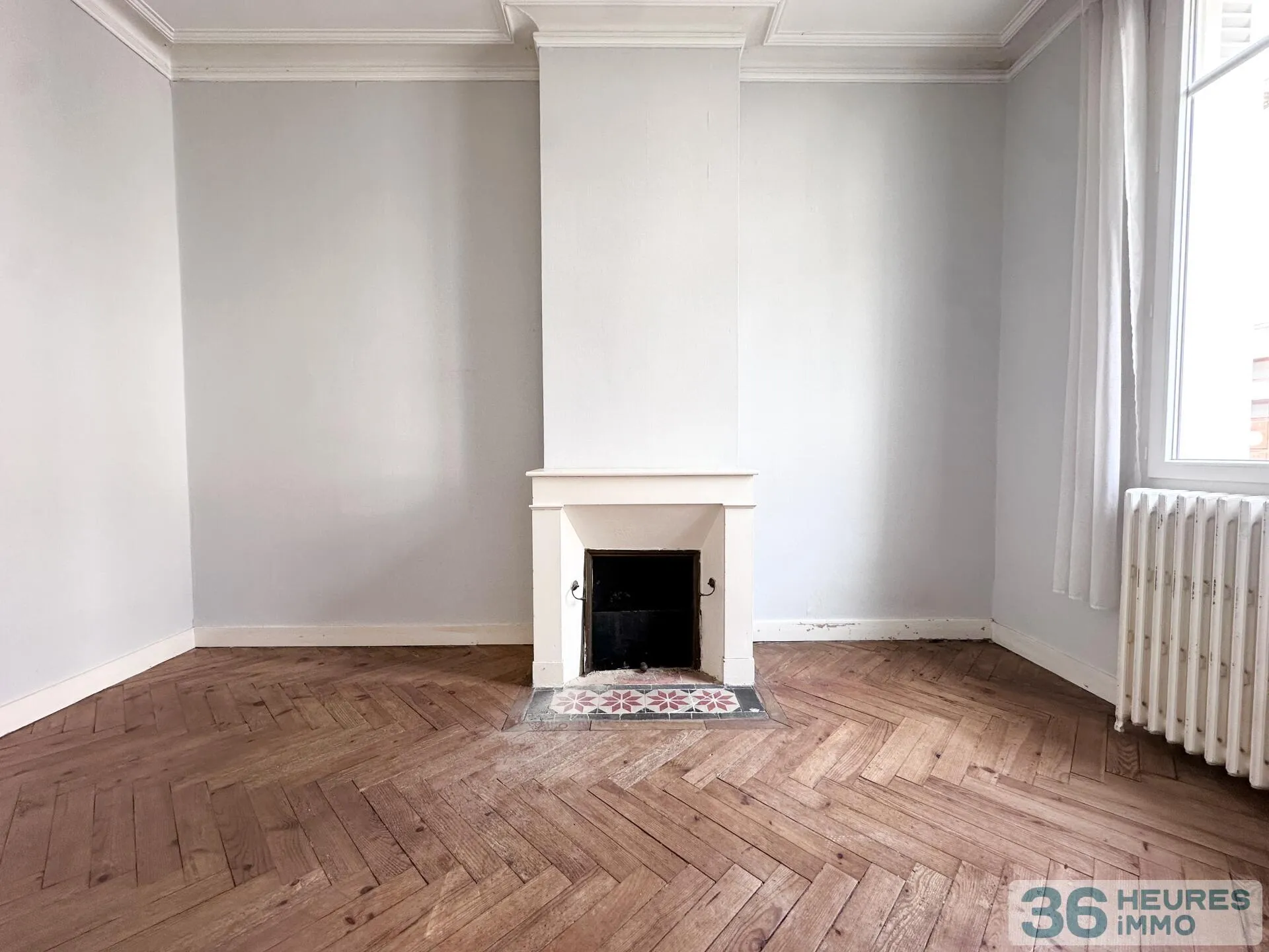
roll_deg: +0.6
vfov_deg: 85.7
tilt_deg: -2.7
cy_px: 476
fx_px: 513
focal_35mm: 14
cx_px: 634
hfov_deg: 102.1
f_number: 2.2
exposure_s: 1/99
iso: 100
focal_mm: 2.22
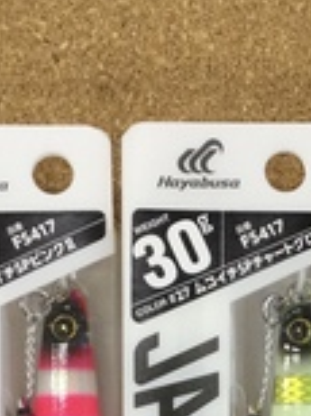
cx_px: 395
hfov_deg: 11.9
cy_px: 502
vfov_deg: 15.7
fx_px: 1454
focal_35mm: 121
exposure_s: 1/40
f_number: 2.4
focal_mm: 3.3
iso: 25
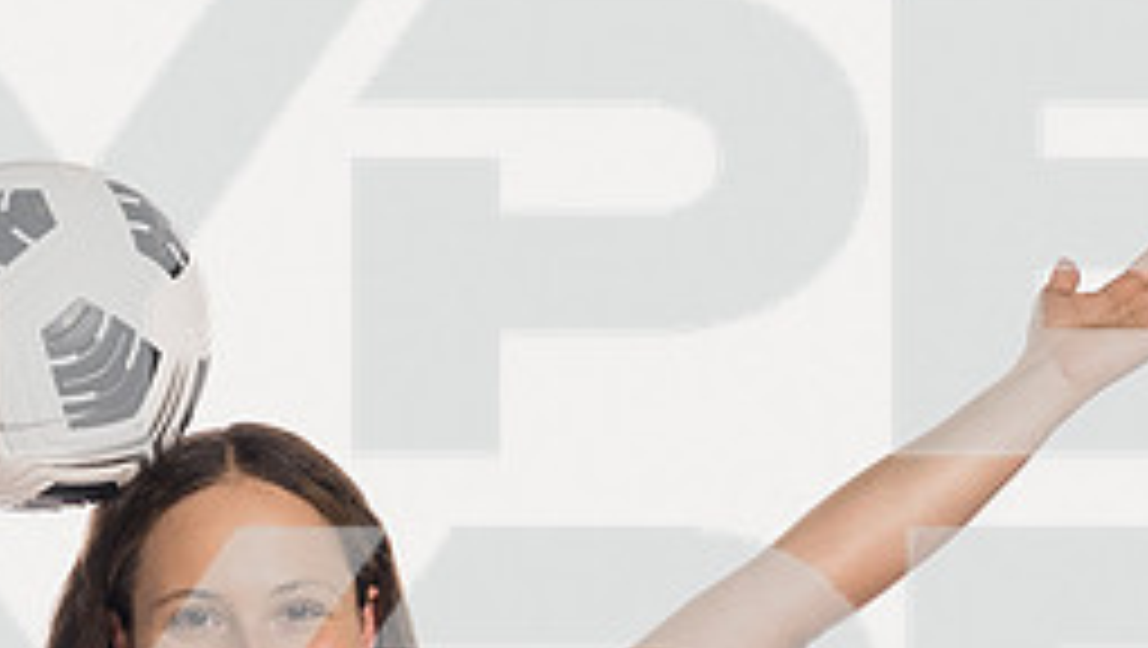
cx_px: 284
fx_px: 5484
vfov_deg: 6.7
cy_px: 740
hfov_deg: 11.9
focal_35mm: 180
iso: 400
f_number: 5.6
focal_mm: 70
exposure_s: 1/250
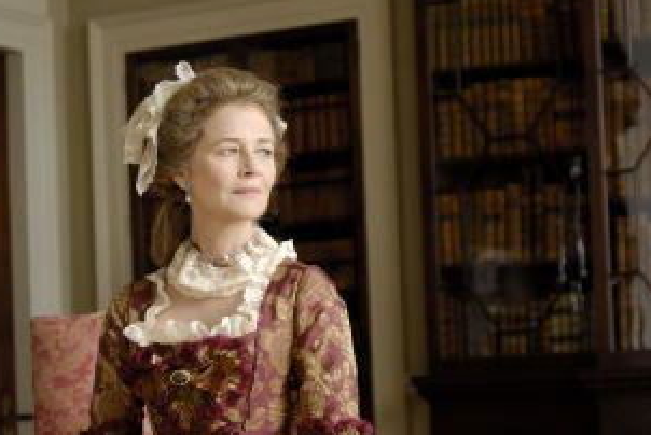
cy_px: 301
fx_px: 1882
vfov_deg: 13.2
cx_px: 442
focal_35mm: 104
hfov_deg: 19.6
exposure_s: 1/250
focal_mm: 35
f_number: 2.8
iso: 250
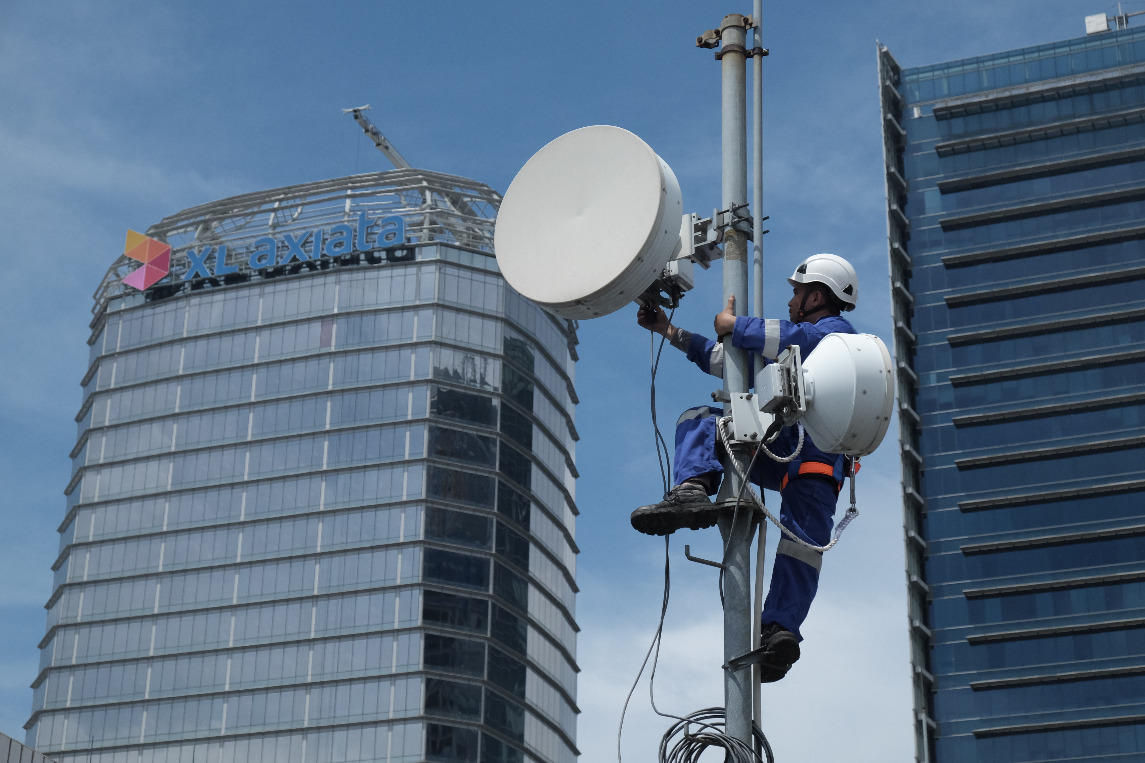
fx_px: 2131
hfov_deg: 30.1
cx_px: 572
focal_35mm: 67
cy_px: 382
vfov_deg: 20.3
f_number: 7.1
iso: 1600
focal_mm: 44.4
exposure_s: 1/5000
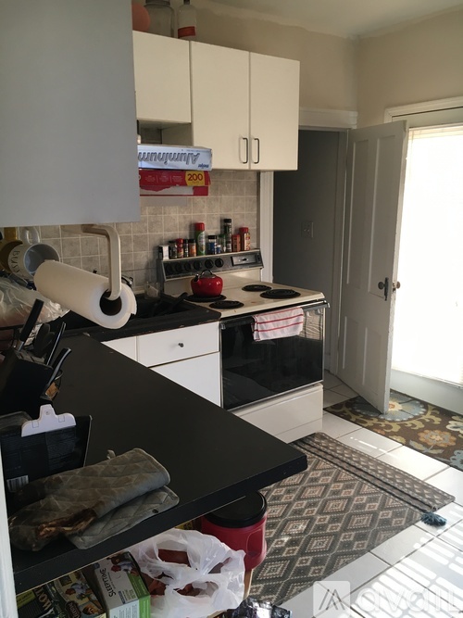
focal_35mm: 29
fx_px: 517
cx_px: 232
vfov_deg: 61.7
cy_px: 309
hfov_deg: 48.2
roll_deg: +0.1
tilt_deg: -12.3
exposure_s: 1/30
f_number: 2.2
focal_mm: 4.15
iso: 25
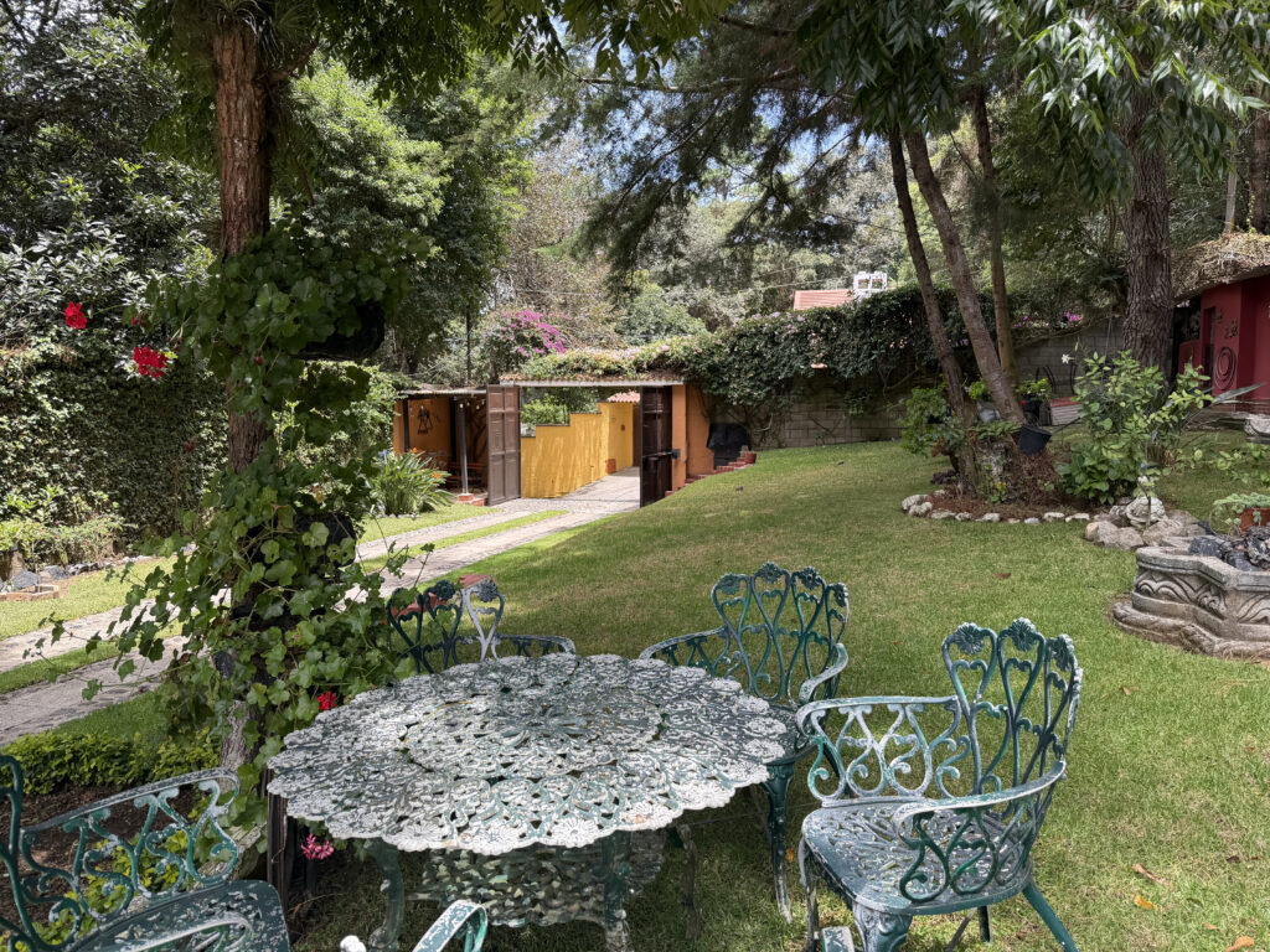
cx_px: 635
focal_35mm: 24
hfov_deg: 71.6
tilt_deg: -3.6
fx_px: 881
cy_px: 476
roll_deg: +0.5
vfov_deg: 56.8
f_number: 1.78
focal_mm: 6.76
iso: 100
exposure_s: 1/589
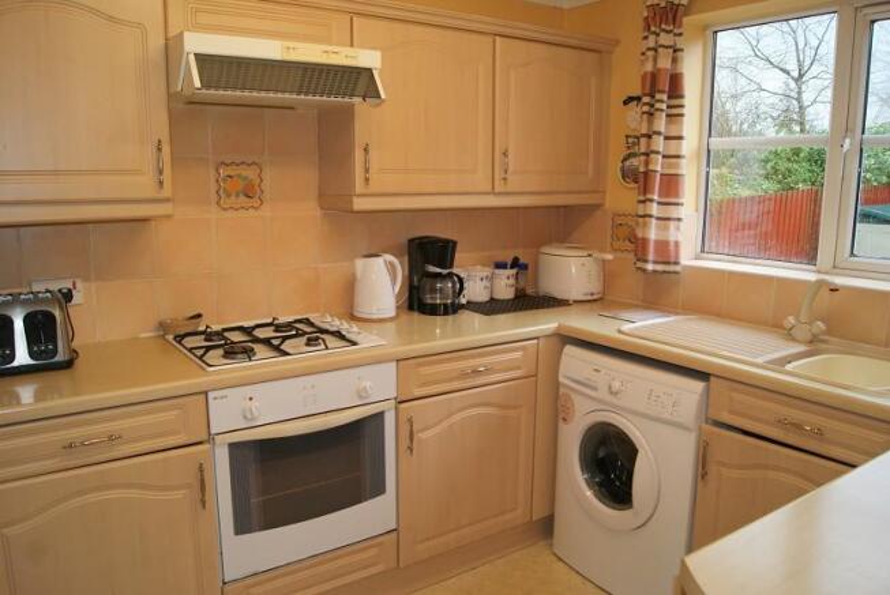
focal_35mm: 27
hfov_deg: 67.3
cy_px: 298
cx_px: 445
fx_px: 668
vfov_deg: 48.0
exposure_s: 1/60
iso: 400
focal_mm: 18
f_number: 5.6
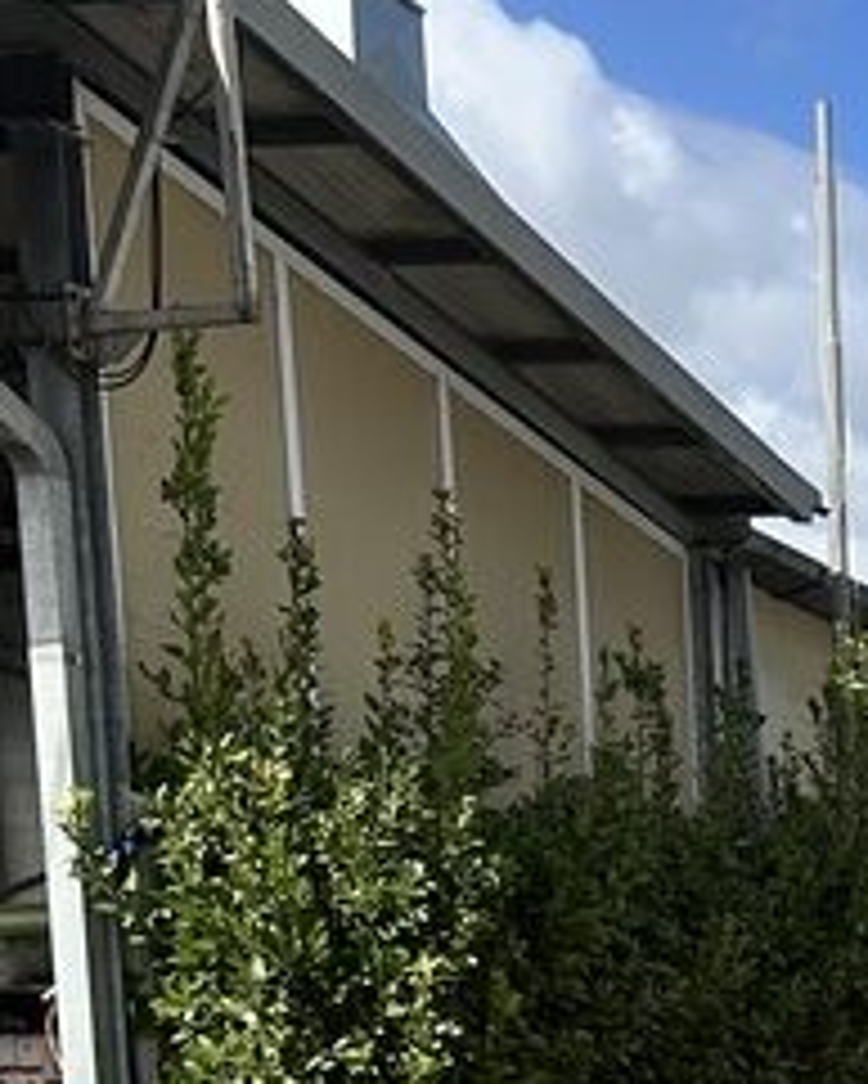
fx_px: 3402
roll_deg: -0.2
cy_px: 1606
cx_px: 1664
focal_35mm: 106
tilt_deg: -8.8
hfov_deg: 12.9
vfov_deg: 16.5
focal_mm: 5.7
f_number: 1.5
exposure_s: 1/5882
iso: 50
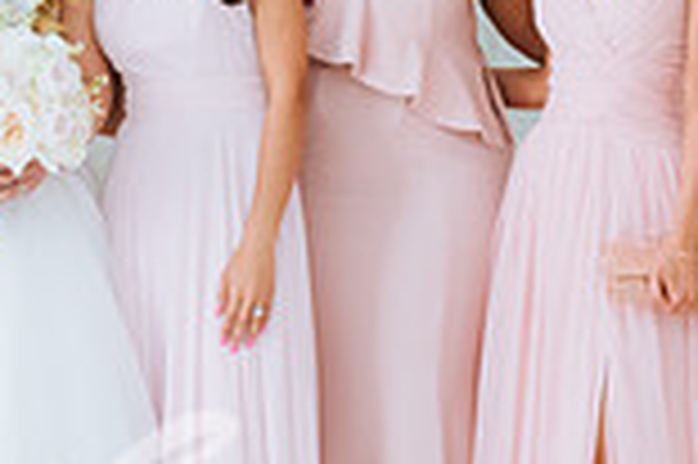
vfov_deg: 6.5
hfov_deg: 9.7
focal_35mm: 210
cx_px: -23
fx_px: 4067
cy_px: 155
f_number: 2.8
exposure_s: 1/320
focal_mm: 56
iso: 1000
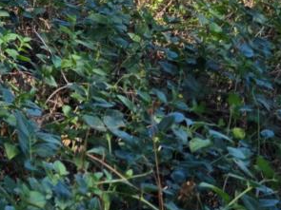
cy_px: -208
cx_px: -261
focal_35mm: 117
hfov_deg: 14.4
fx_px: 949
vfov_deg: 11.4
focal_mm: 6.3
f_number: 1.7
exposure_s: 1/2163
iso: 80
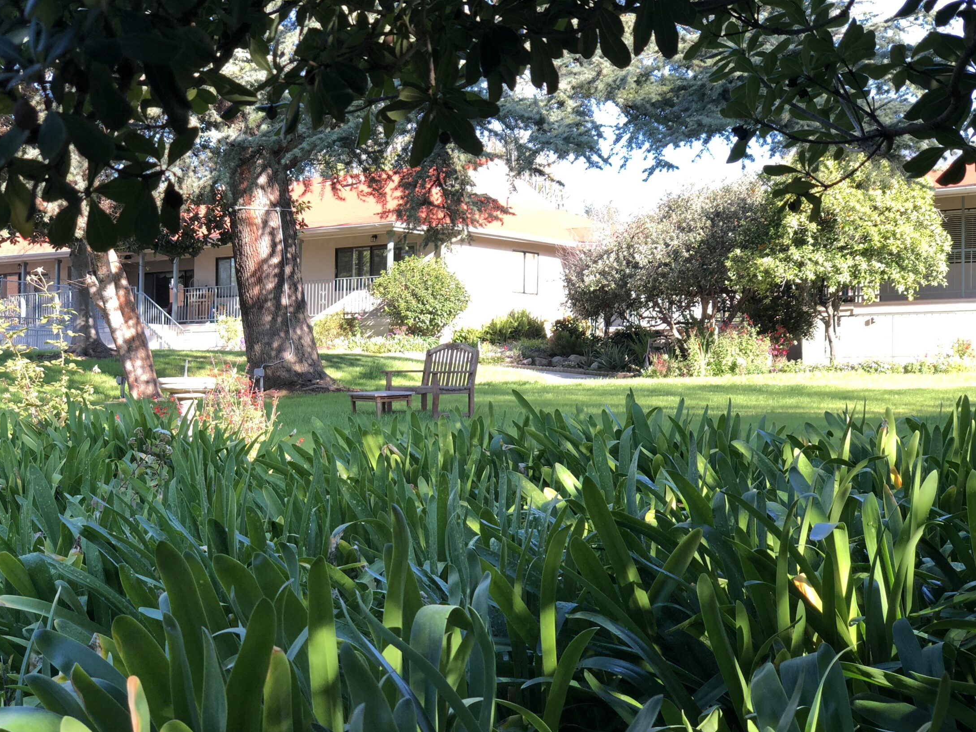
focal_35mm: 61
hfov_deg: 31.6
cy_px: 393
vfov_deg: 24.0
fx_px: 1720
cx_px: 416
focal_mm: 6
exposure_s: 1/60
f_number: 2.4
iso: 16
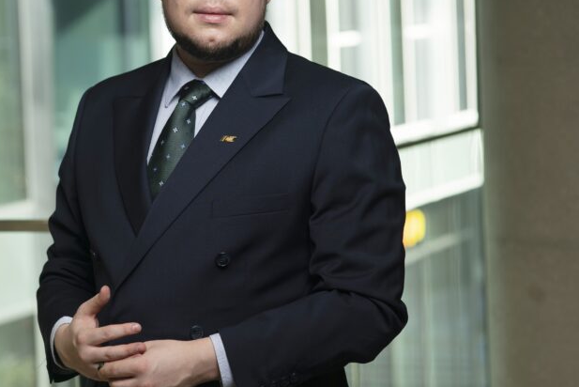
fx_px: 2269
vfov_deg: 9.7
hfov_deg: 14.5
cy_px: 153
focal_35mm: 141
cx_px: 175
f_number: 4
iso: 200
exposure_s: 1/200
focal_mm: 85
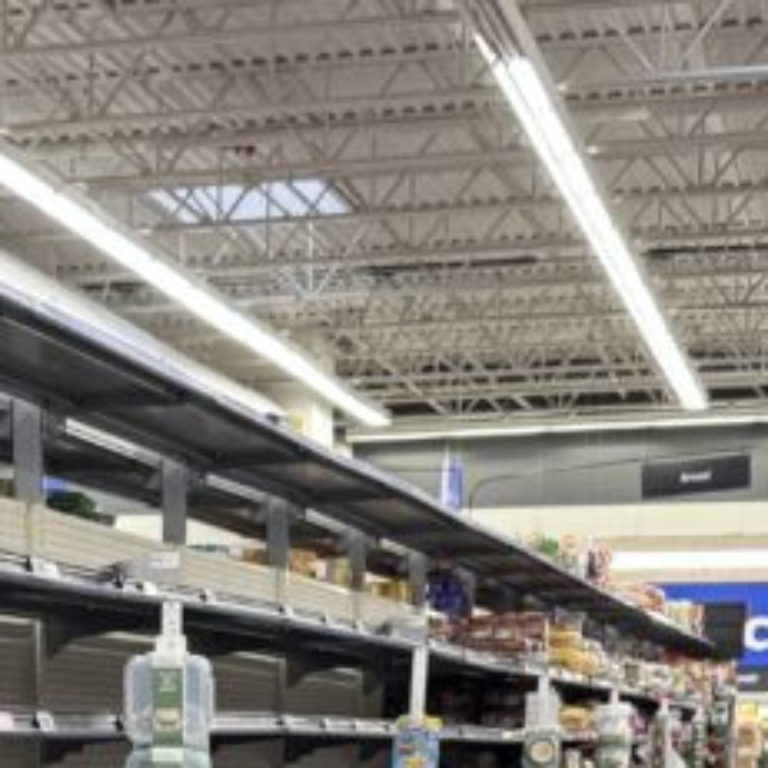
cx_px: 80
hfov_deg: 18.2
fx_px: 2359
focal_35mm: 94
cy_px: 1064
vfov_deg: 17.1
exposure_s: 1/60
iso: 320
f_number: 1.78
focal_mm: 6.76
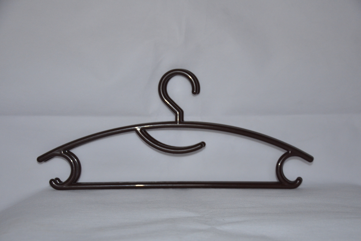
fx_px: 537
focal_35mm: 54
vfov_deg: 25.3
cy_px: 121
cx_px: 182
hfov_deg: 37.2
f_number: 4.5
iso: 800
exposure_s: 1/60
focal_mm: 35
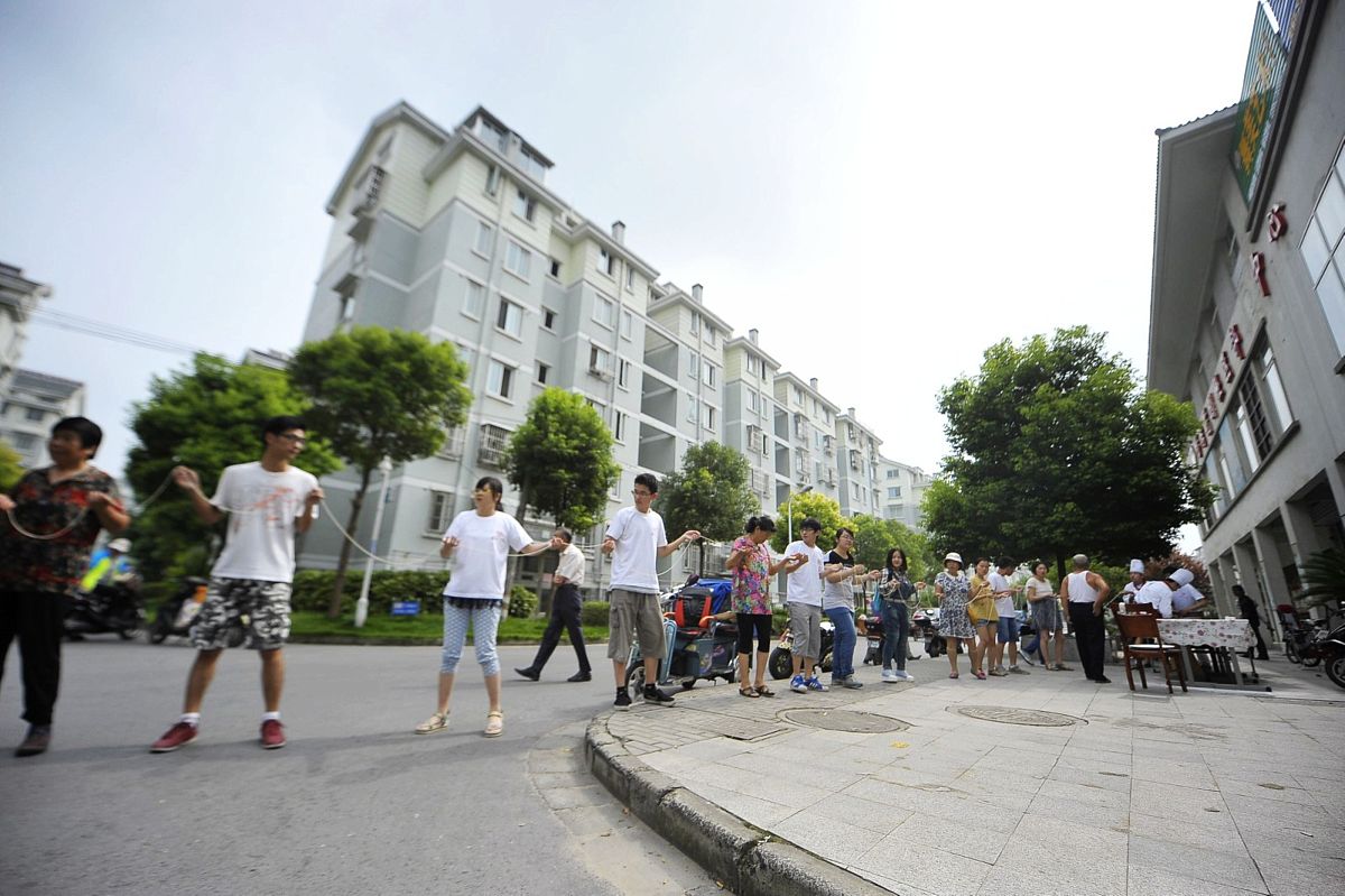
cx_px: 672
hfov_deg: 104.3
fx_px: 523
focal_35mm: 14
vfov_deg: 81.2
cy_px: 448
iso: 500
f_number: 2.8
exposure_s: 1/8000
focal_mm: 14
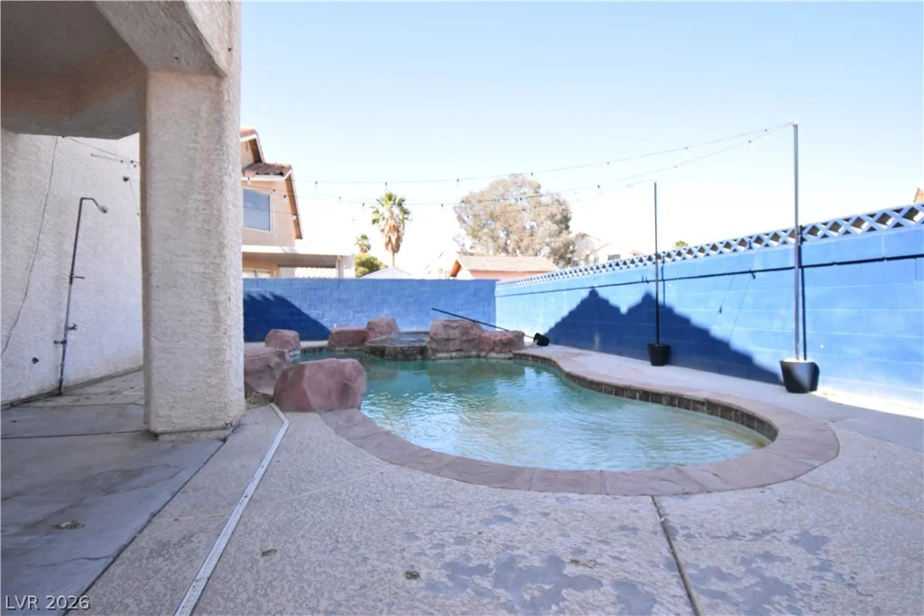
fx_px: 443
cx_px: 462
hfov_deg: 92.4
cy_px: 308
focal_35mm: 17
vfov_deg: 69.7
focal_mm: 11.5
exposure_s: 1/4000
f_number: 4.8
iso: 4000
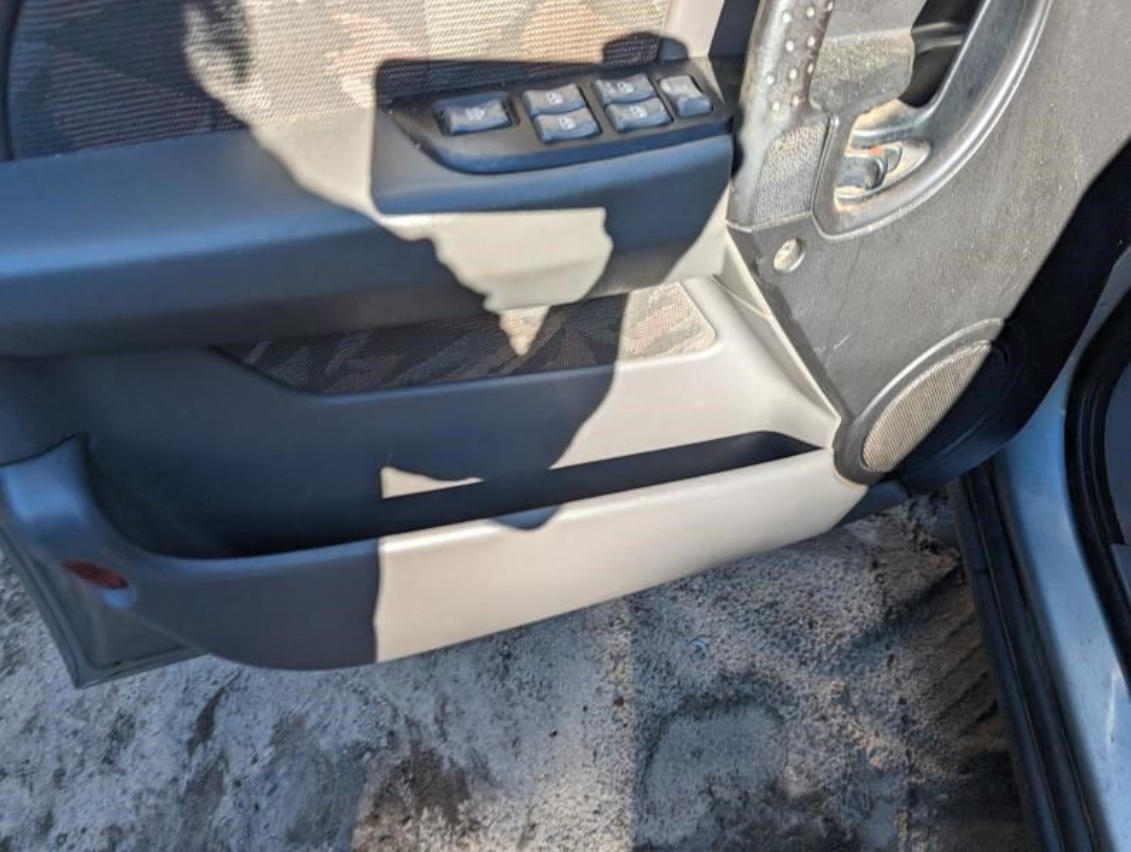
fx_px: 786
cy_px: 426
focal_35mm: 24
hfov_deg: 71.5
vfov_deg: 57.0
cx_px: 566
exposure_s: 1/389
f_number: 1.68
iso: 23
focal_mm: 6.9
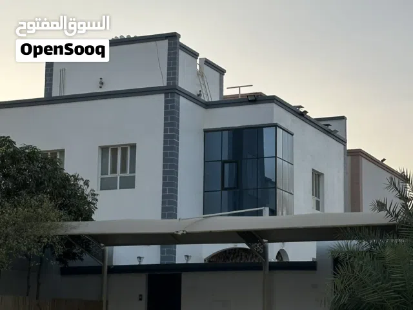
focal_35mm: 48
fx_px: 573
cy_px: 155
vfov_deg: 30.3
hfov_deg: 39.7
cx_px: 206
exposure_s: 1/1453
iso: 64
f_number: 1.78
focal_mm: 6.86
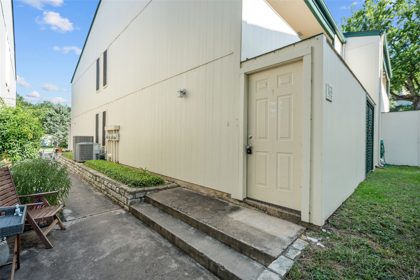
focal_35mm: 16
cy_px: 140
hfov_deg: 96.7
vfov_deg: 73.7
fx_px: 187
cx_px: 210
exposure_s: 1/15
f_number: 4
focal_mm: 16
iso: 100
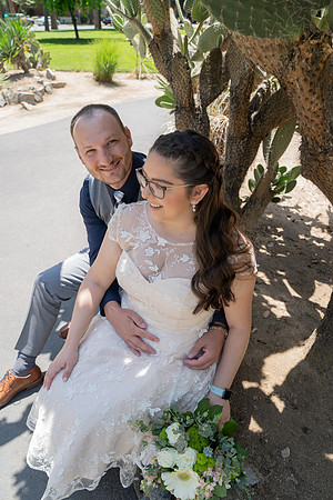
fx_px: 333
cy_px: 250
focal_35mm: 24
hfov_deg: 53.1
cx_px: 166
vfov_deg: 73.7
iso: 250
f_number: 4.5
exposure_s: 1/320
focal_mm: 24
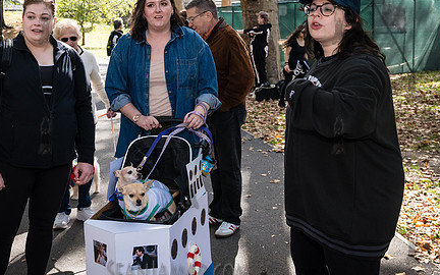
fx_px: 600
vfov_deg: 25.6
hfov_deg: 39.3
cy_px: 84
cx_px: 114
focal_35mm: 50
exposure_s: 1/640
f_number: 5
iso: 1000
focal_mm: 29
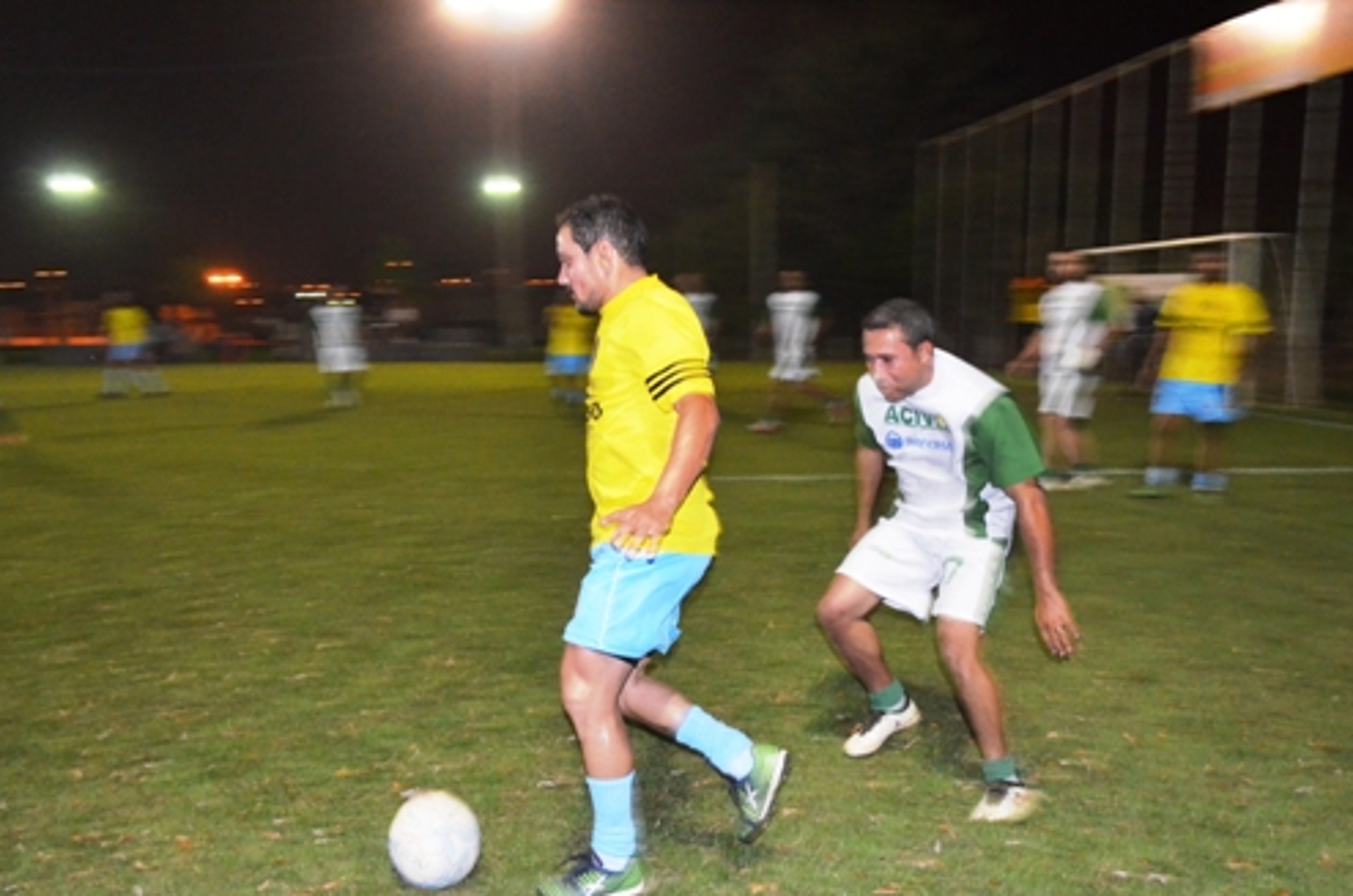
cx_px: 657
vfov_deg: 37.4
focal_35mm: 35
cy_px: 570
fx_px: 1312
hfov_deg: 54.5
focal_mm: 18
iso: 3200
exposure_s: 1/60
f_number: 3.5
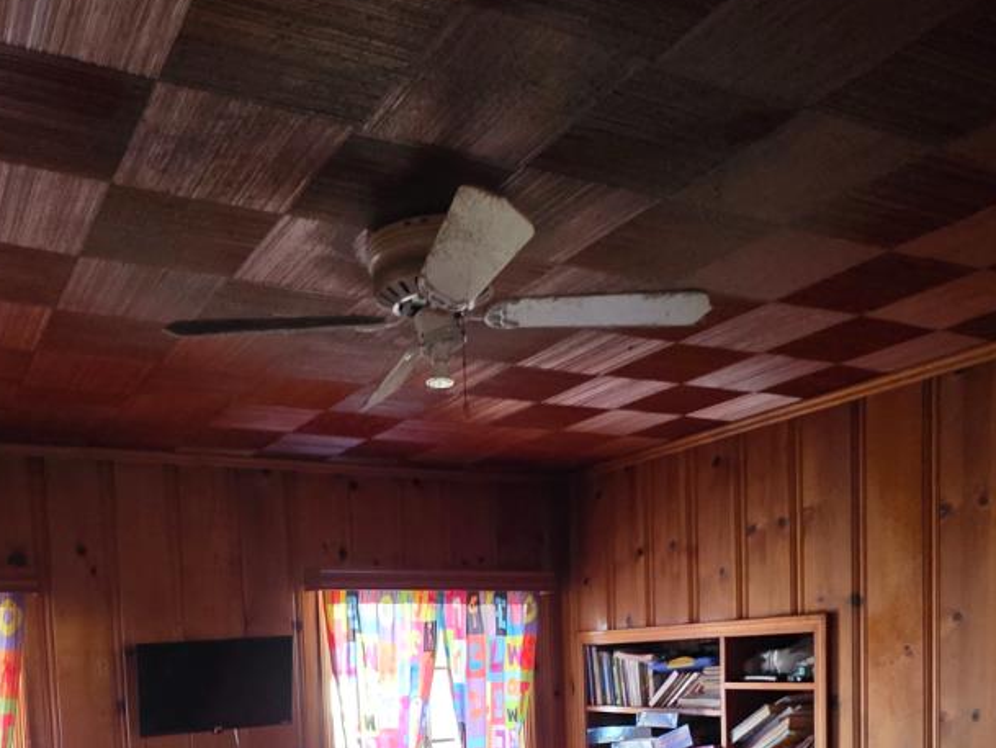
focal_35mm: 32
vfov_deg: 39.3
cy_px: 739
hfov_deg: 56.1
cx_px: 368
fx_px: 921
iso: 1000
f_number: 1.9
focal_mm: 2.2
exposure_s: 1/60
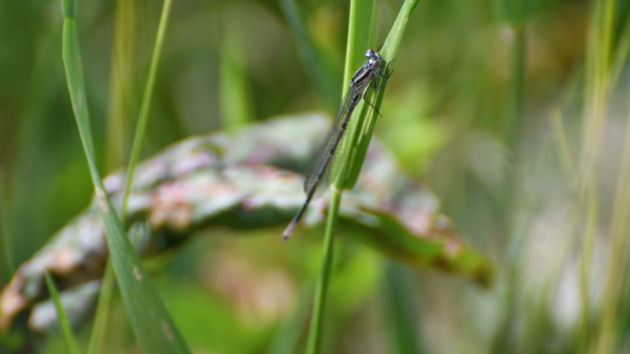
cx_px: 315
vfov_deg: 2.6
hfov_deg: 4.6
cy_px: 182
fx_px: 7900
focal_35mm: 473
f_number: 5.6
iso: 400
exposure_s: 1/800
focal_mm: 300
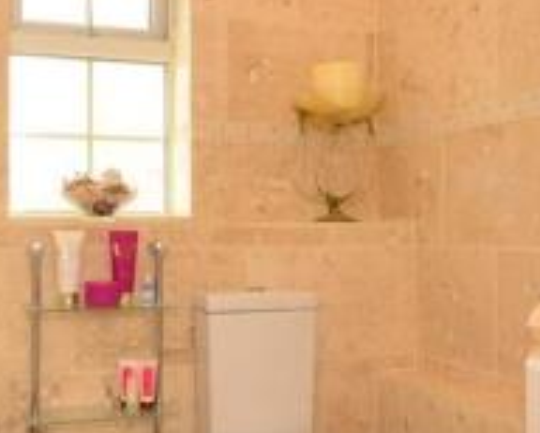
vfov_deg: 31.5
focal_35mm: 48
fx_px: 768
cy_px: 216
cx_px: 228
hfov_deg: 38.6
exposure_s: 1/20
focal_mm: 10
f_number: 8
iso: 400
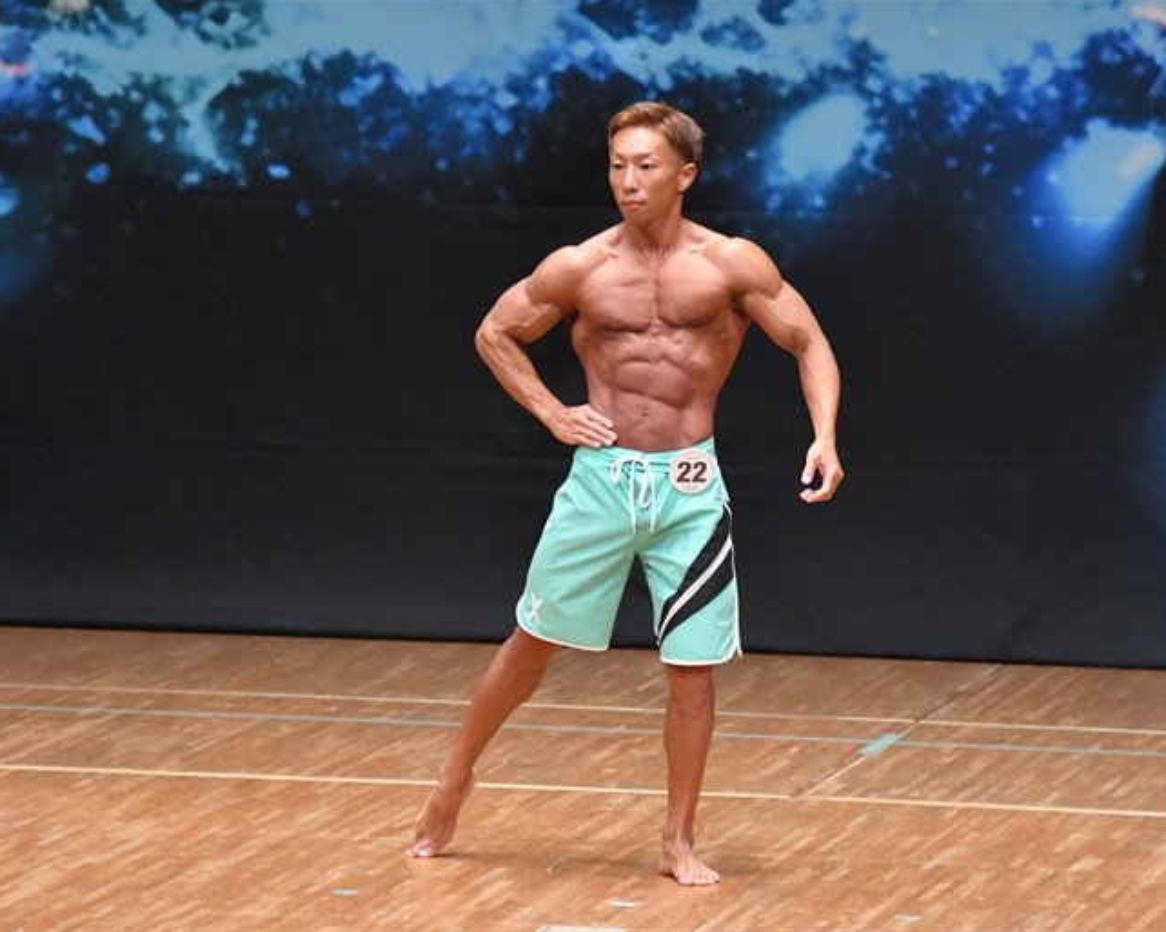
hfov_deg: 6.0
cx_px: 611
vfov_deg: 4.8
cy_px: 465
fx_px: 11141
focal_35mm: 323
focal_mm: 190
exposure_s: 1/400
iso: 8000
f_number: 5.6
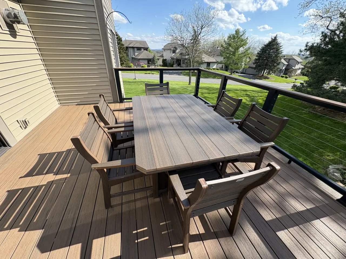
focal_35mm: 14
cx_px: 173
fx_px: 140
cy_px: 130
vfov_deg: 85.7
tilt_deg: -28.9
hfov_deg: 102.1
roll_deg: -1.0
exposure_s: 1/615
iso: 40
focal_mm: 2.22
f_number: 2.2
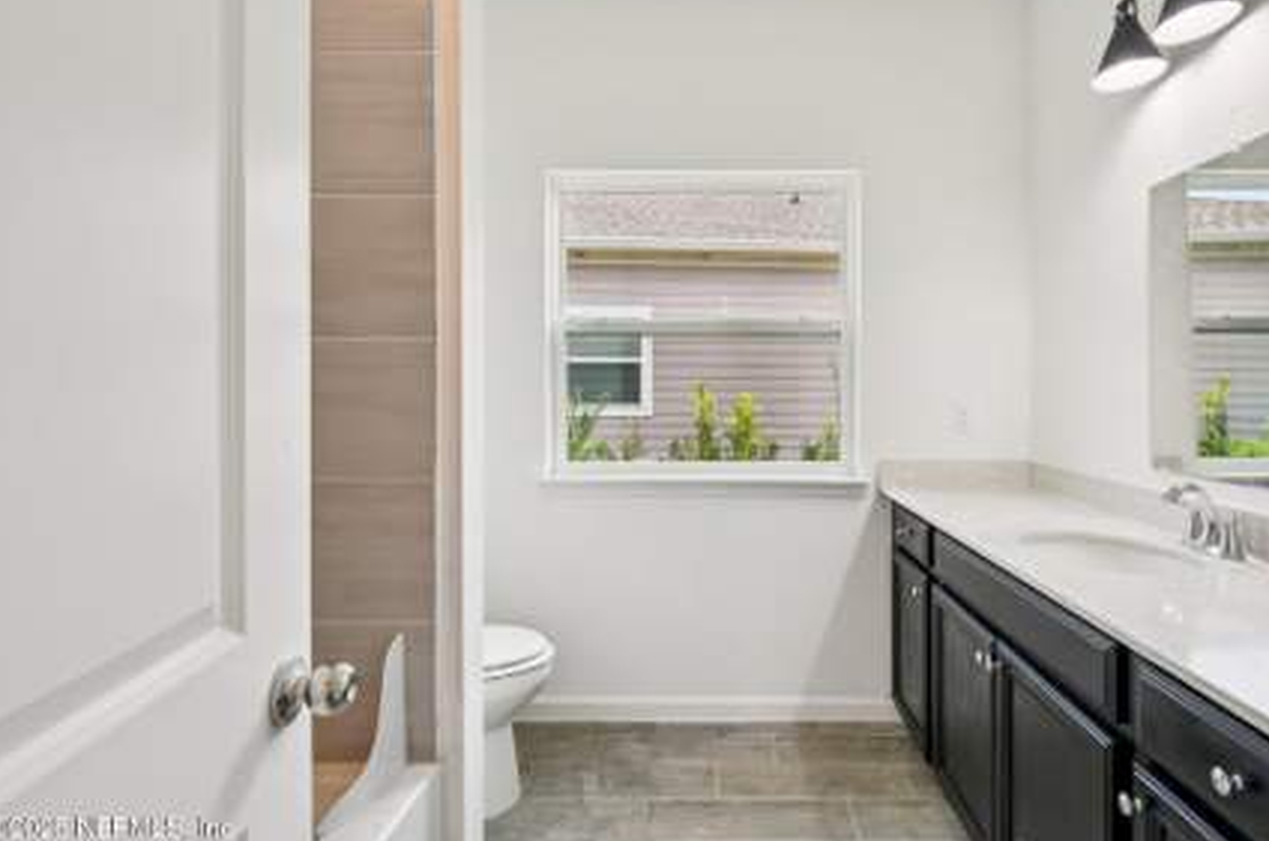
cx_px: 703
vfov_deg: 70.1
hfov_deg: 93.0
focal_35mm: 17
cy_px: 391
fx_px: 598
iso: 400
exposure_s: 1/60
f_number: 8
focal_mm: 10
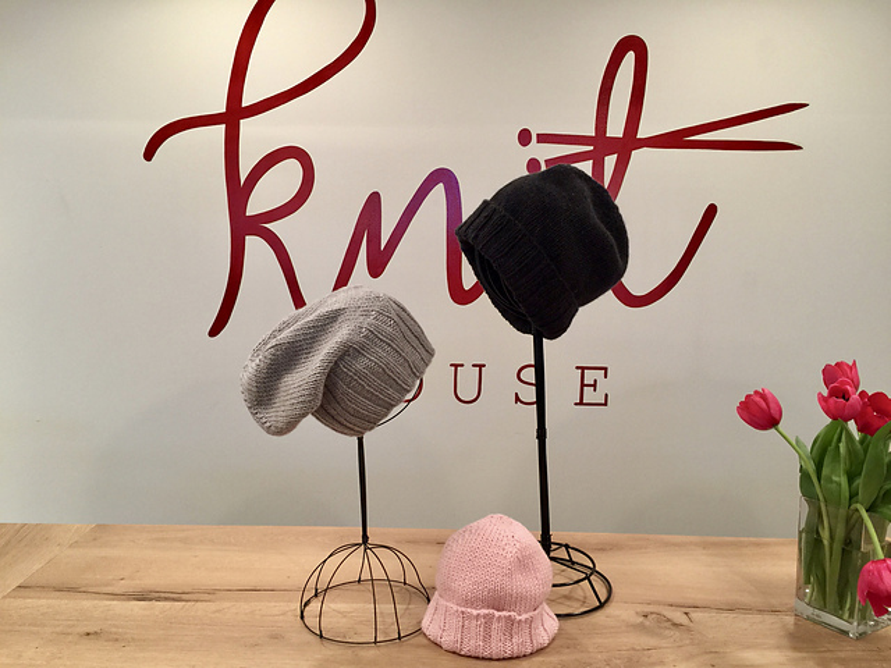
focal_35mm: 29
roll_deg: -1.1
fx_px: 746
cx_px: 446
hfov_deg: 61.7
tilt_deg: -7.3
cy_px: 334
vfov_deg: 48.2
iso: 64
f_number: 2.2
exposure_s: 1/15
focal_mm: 4.15
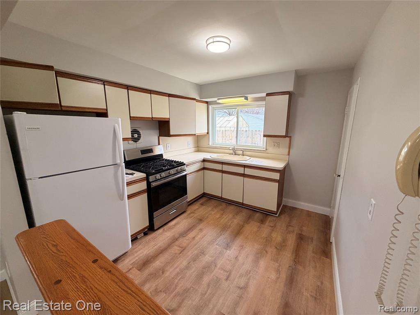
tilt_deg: -11.2
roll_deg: +0.0
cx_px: 210
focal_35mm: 14
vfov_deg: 85.7
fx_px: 170
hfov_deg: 102.1
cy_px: 158
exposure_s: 1/120
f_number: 2.2
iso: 250
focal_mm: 2.22
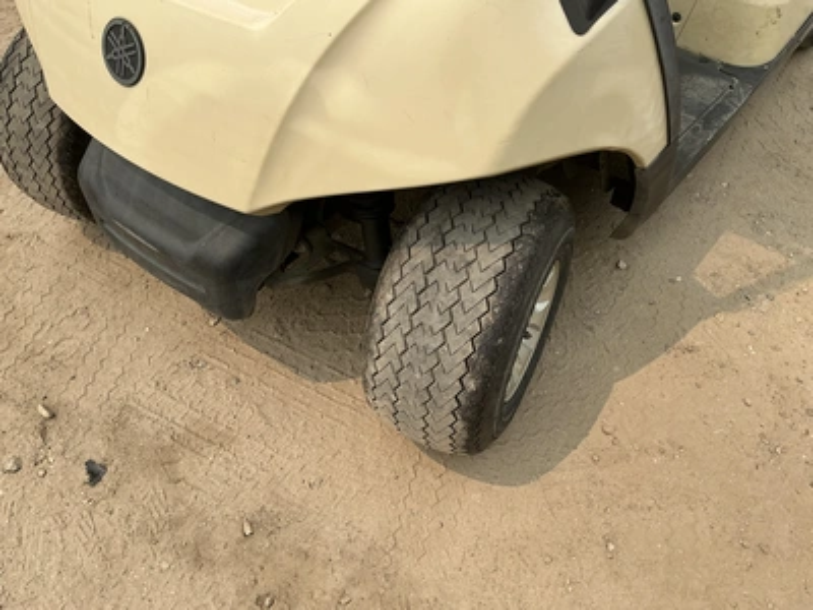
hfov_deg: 63.4
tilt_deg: -49.6
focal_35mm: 28
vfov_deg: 49.7
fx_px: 658
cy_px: 305
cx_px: 406
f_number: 1.8
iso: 25
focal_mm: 3
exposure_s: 1/1626
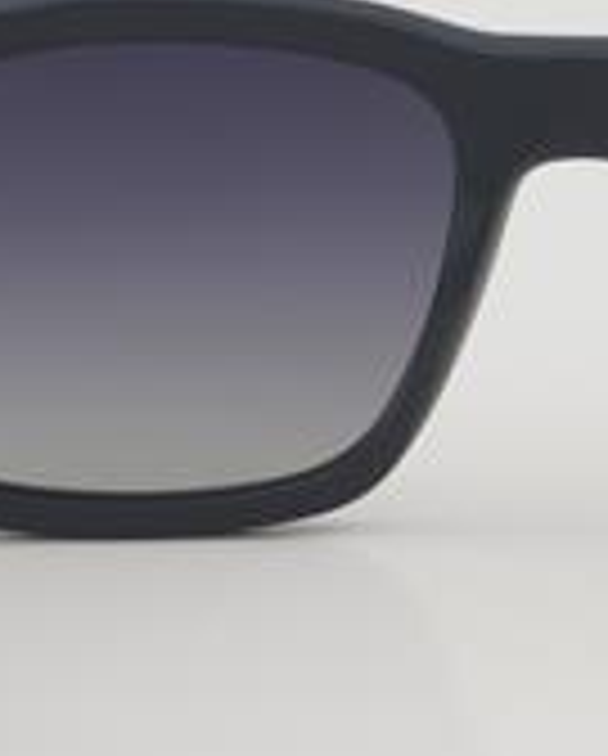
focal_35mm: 167
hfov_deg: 9.2
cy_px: 234
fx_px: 3746
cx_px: 585
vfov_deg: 11.5
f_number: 32
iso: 100
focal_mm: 50
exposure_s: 1/3
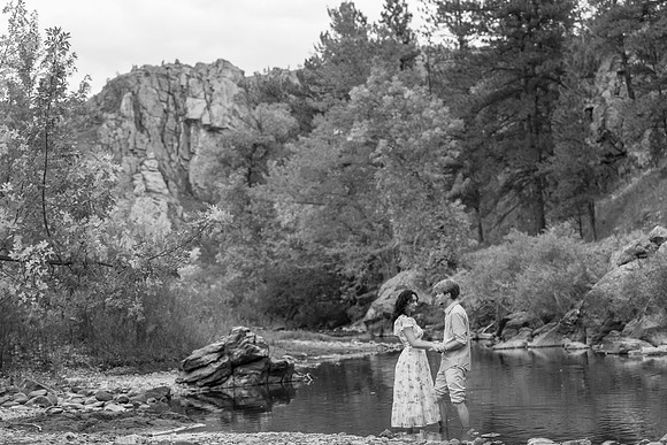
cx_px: 334
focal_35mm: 84
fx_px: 1557
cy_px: 222
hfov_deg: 24.2
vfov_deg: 16.3
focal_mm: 84
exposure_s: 1/200
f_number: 3.5
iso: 1000
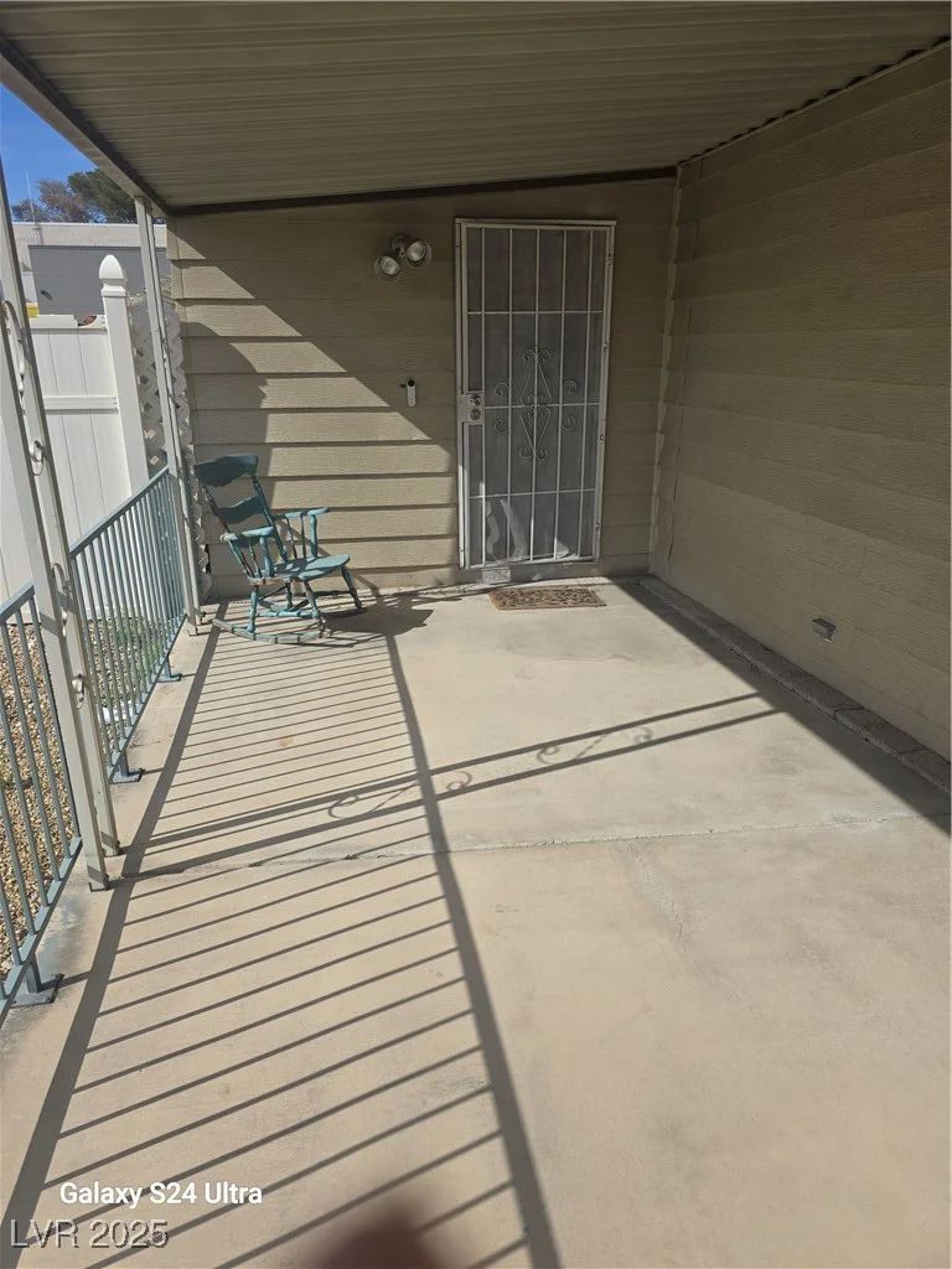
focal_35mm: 23
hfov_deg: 58.9
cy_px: 634
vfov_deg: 73.9
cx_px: 476
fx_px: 843
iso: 12
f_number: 1.7
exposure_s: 1/1173
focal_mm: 6.3
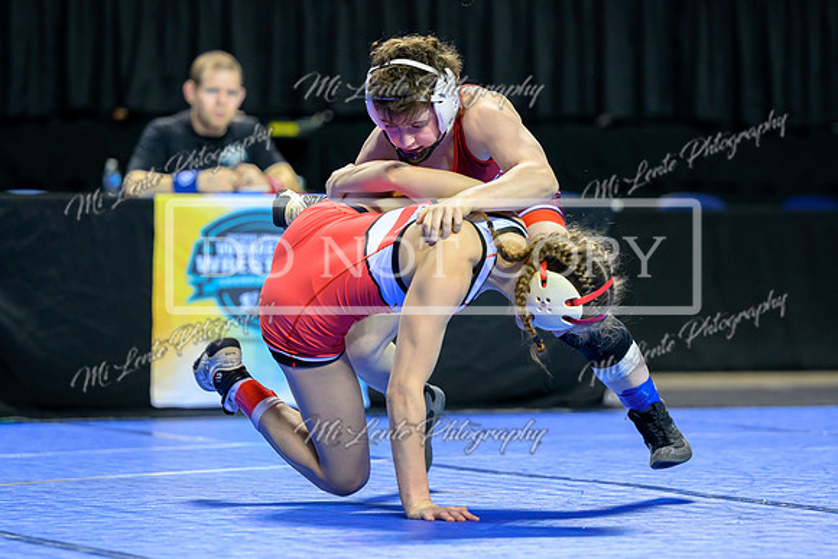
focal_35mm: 190
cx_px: 454
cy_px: 229
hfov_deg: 10.8
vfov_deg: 7.2
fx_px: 4424
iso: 2000
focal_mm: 145
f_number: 2.8
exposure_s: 1/800
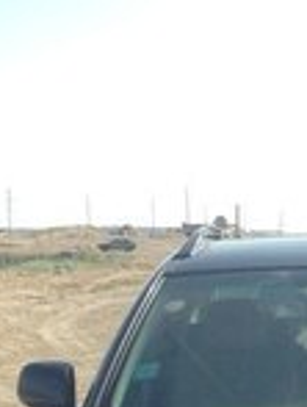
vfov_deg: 16.8
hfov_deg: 13.2
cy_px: 504
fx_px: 1307
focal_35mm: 111
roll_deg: -2.7
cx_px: 326
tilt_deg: -7.5
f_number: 2.4
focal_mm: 4.12
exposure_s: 1/935
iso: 50
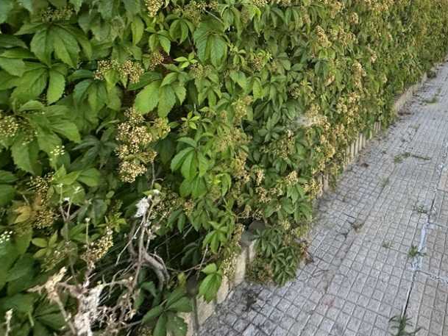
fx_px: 298
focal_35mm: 23
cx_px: 350
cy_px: 63
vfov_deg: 54.5
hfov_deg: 67.8
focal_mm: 2.22
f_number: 2.2
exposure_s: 1/305
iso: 40
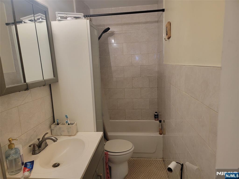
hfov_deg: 71.6
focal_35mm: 24
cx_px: 120
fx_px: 166
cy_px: 90
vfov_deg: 56.8
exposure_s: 1/60
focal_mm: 6.7
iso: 250
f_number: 1.8
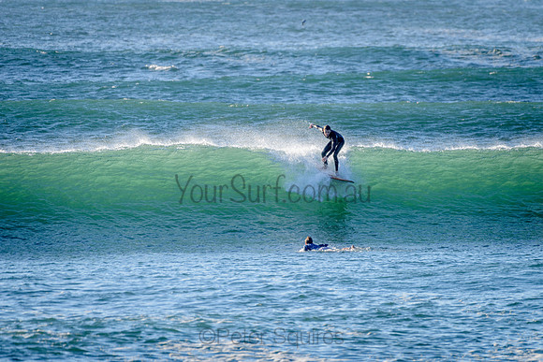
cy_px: 191
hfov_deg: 3.4
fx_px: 9229
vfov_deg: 2.2
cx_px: 324
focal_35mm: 612
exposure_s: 1/1250
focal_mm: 500
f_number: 5.6
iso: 250
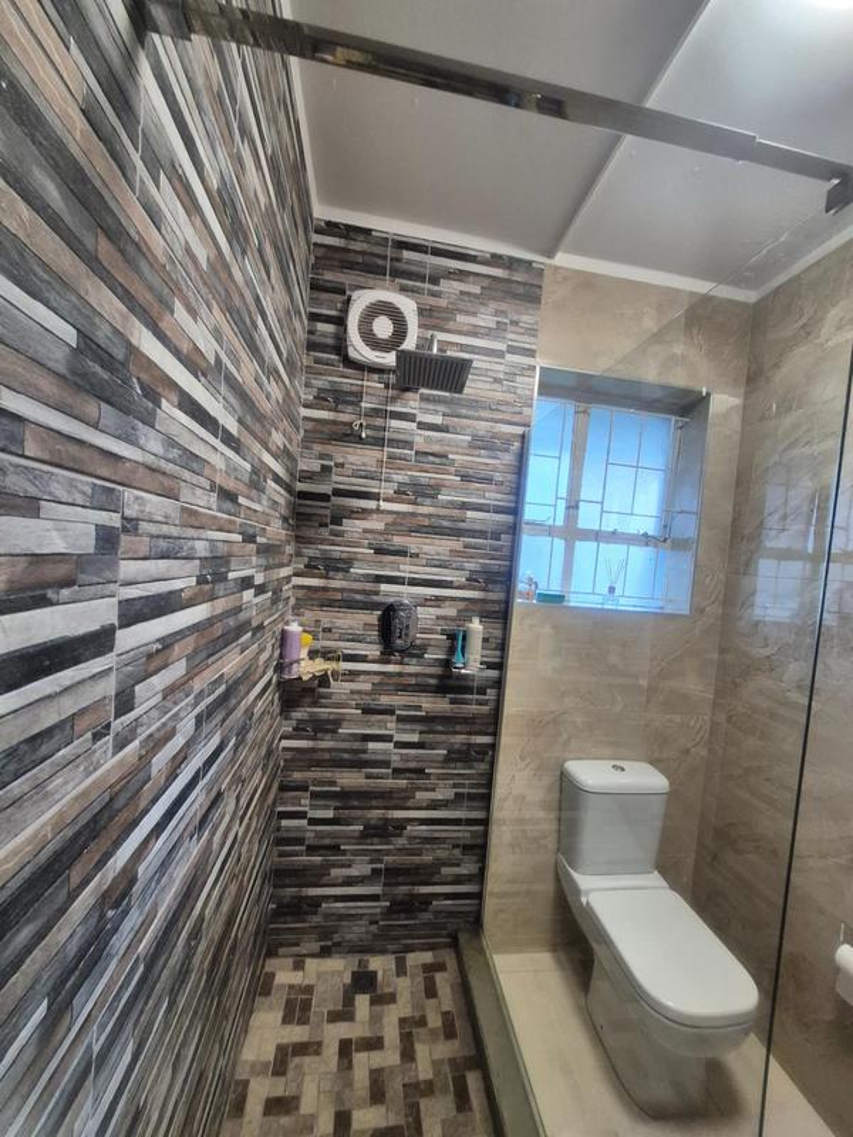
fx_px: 427
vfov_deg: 106.2
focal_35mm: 13
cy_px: 568
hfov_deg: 89.9
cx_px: 426
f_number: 2.2
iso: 320
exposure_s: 1/50
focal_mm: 1.74
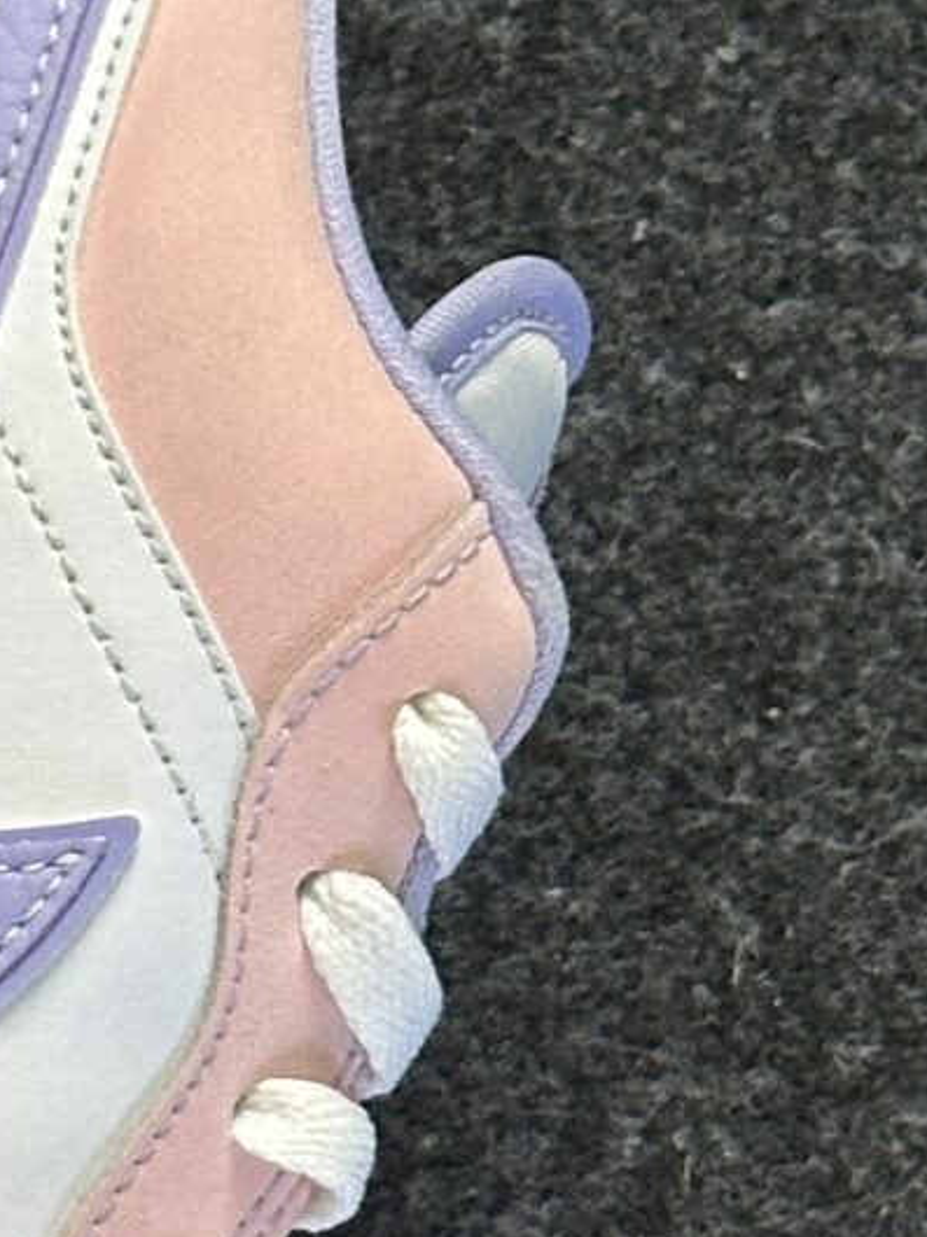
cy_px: 1043
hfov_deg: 6.3
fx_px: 8290
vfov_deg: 8.5
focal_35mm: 232
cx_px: -773
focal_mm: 6.86
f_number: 1.78
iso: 200
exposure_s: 1/50
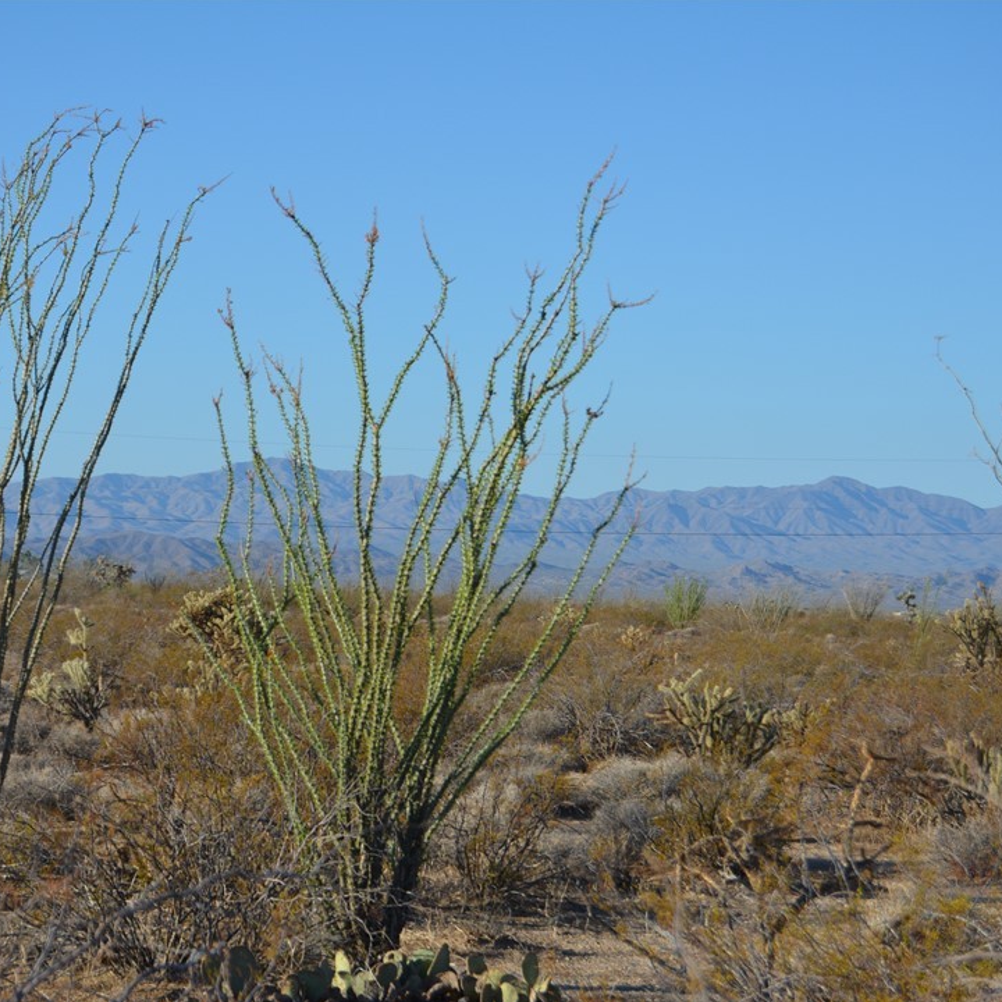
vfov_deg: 16.5
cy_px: 501
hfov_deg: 16.5
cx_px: 451
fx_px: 3460
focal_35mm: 106
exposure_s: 1/1600
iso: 400
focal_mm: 55
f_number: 6.3
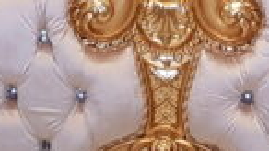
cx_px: 164
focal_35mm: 198
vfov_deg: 5.7
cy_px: -309
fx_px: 1412
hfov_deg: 10.9
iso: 100
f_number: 1.7
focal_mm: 4.3
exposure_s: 1/50
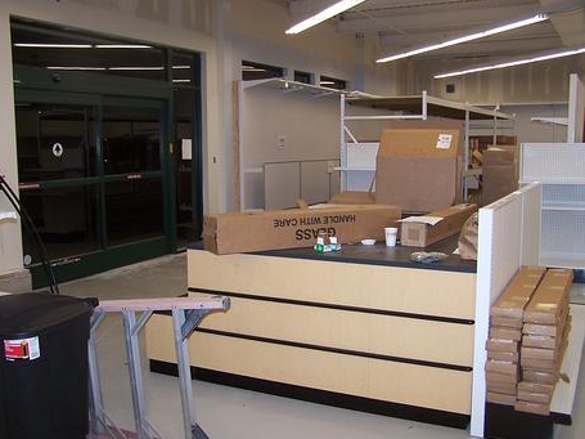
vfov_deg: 36.8
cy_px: 223
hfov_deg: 47.9
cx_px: 286
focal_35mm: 39
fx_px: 659
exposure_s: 1/60
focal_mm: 6.3
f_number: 2.8
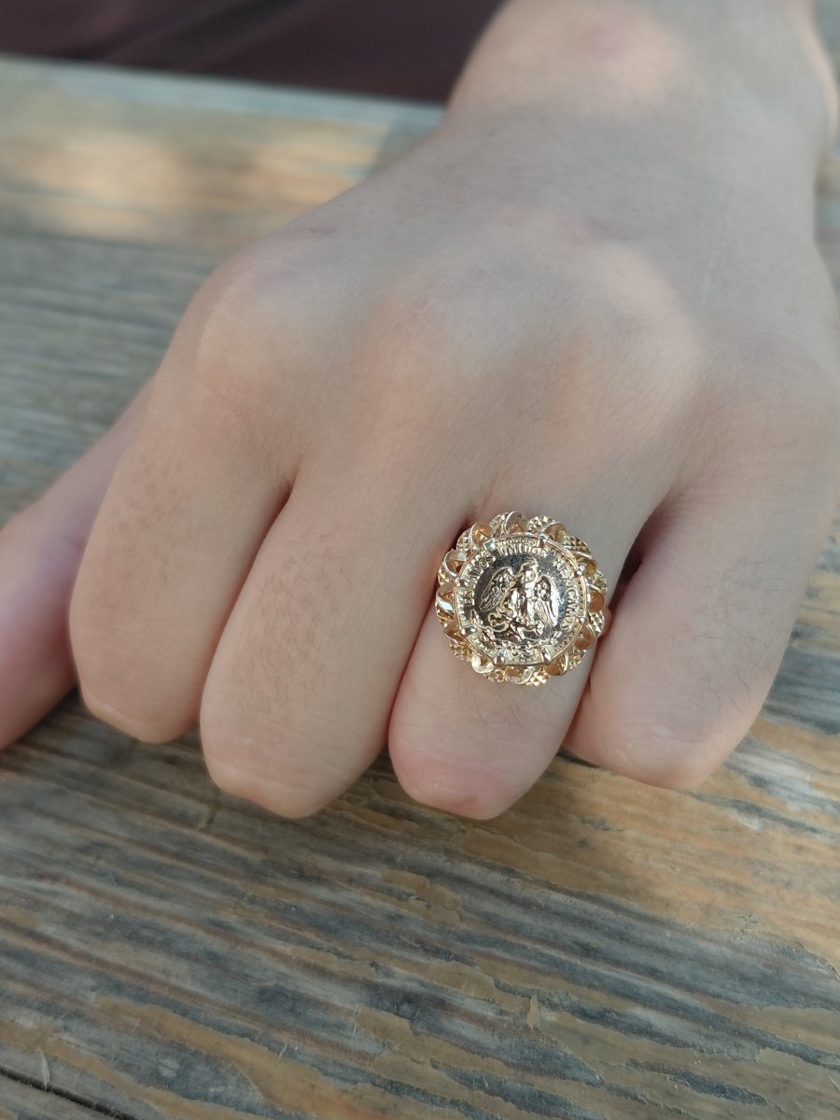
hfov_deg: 54.9
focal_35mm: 25
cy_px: 560
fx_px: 809
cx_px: 420
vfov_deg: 69.4
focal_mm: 4.69
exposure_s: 1/204
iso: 50
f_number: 1.8
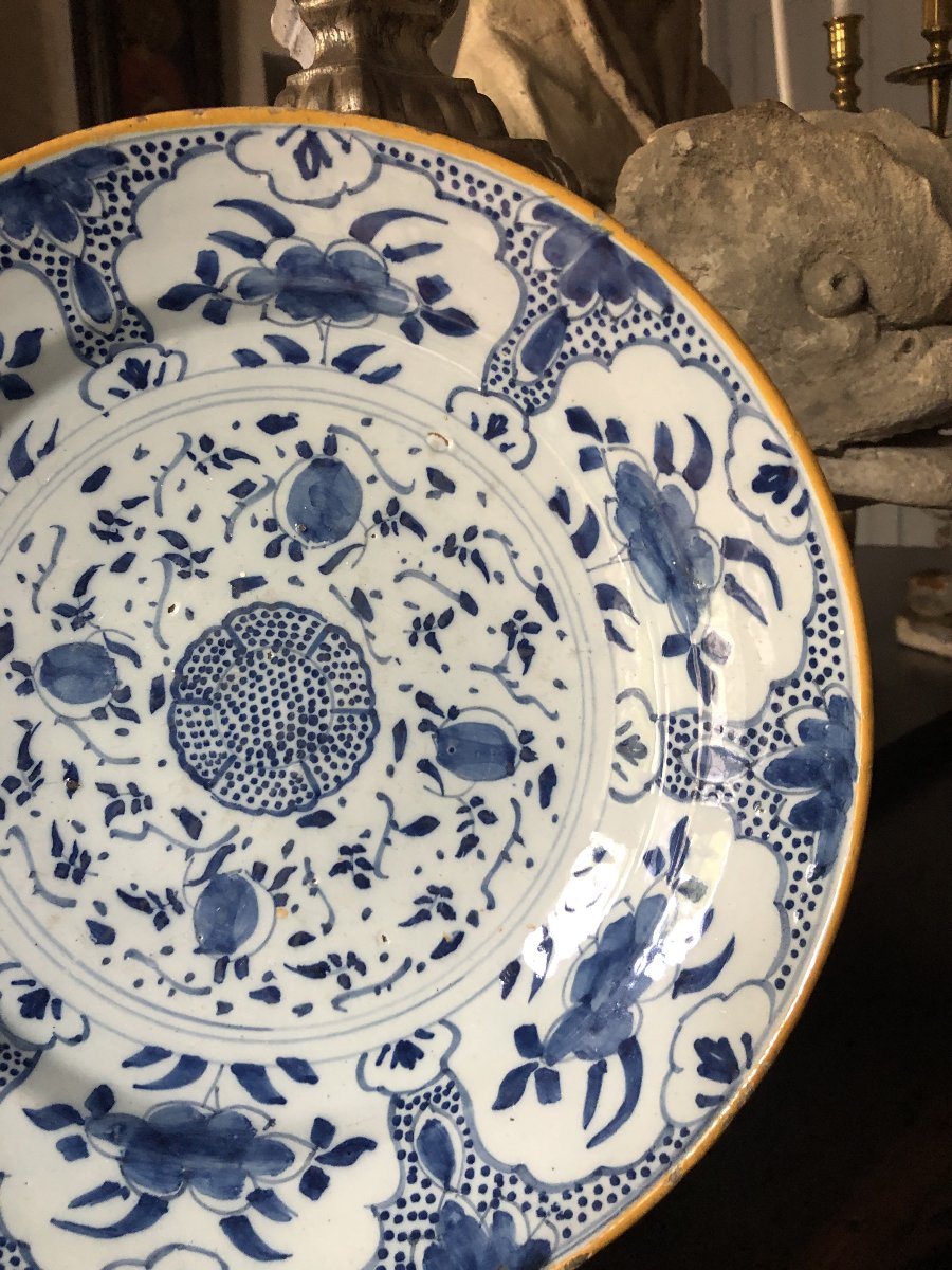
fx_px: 1027
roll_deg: +4.2
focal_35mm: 28
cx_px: 476
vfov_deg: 63.4
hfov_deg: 49.7
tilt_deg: -10.3
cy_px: 635
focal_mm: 4
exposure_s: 1/12
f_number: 1.8
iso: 100
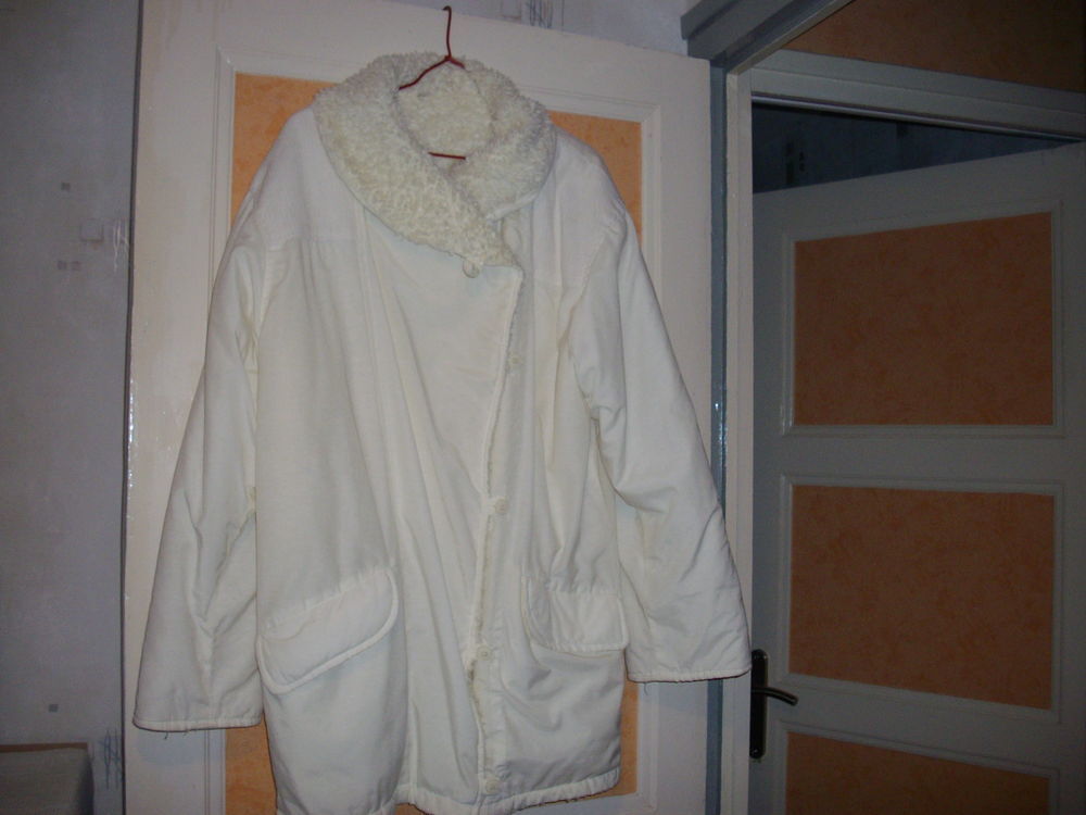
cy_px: 408
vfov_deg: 38.7
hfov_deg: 50.1
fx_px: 1161
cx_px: 543
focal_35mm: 37
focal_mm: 6.2
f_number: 2.8
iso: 160
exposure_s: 1/50
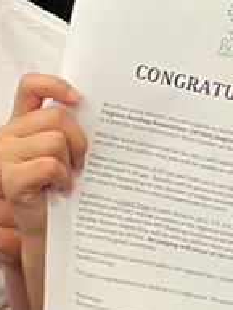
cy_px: 125
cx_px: 143
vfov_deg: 14.3
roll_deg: +1.2
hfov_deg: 10.8
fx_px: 1237
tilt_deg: -19.6
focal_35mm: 138
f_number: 1.6
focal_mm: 4.2
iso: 160
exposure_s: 1/60
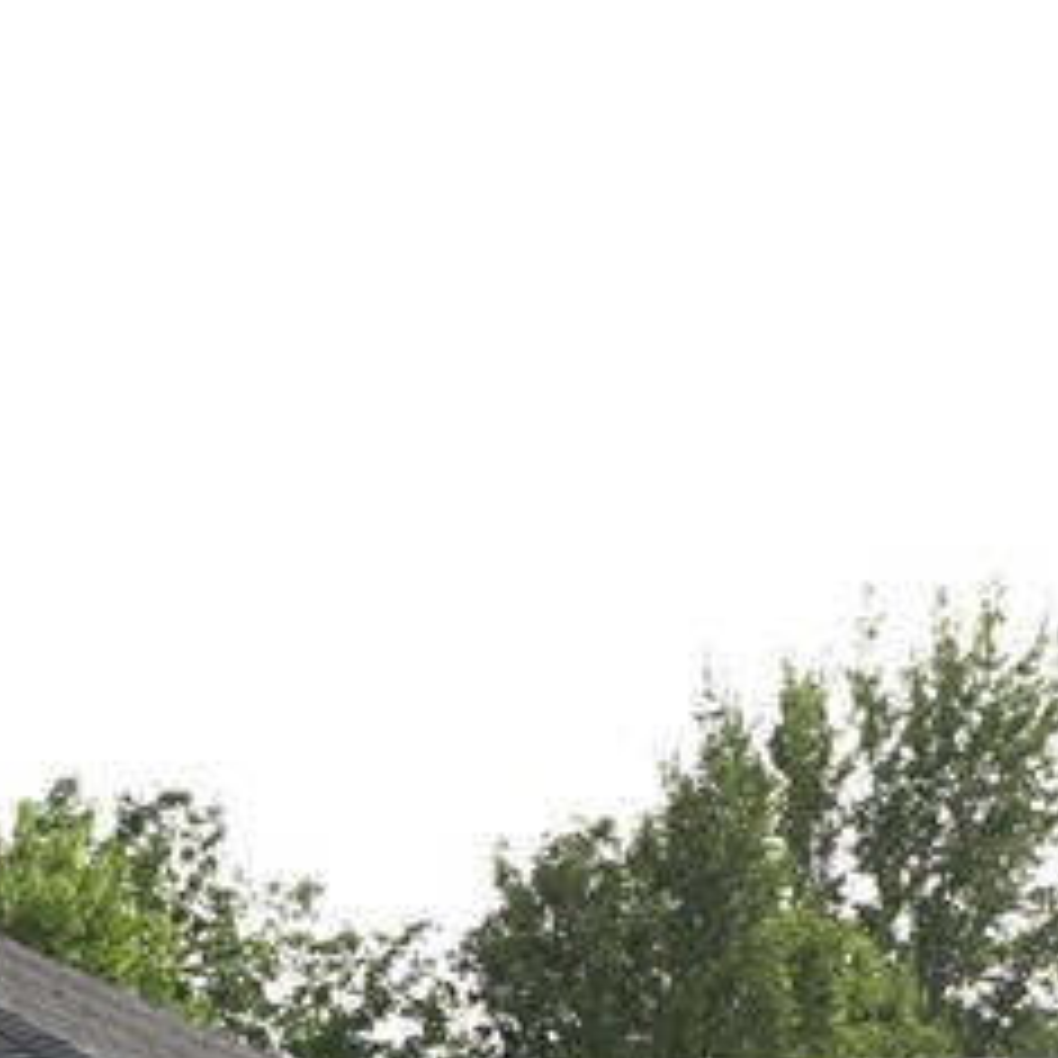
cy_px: 1526
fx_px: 4080
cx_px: 432
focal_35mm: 118
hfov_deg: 14.8
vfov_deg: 14.0
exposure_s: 1/200
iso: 100
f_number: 5.6
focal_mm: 20
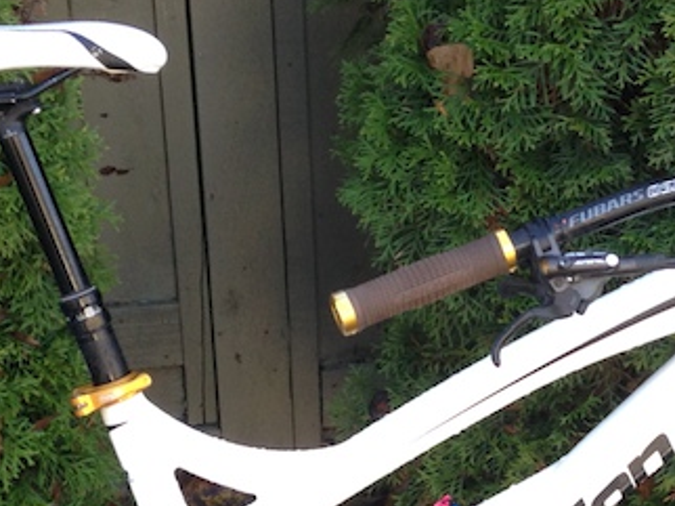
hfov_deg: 18.7
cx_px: 419
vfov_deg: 13.6
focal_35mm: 105
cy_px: 659
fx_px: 2046
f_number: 2.4
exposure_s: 1/60
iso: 64
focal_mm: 4.12
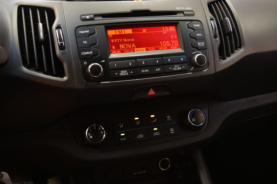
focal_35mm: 34
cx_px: 138
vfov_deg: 38.4
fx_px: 265
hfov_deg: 55.1
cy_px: 92
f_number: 3.8
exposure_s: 1/4
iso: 100
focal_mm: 23
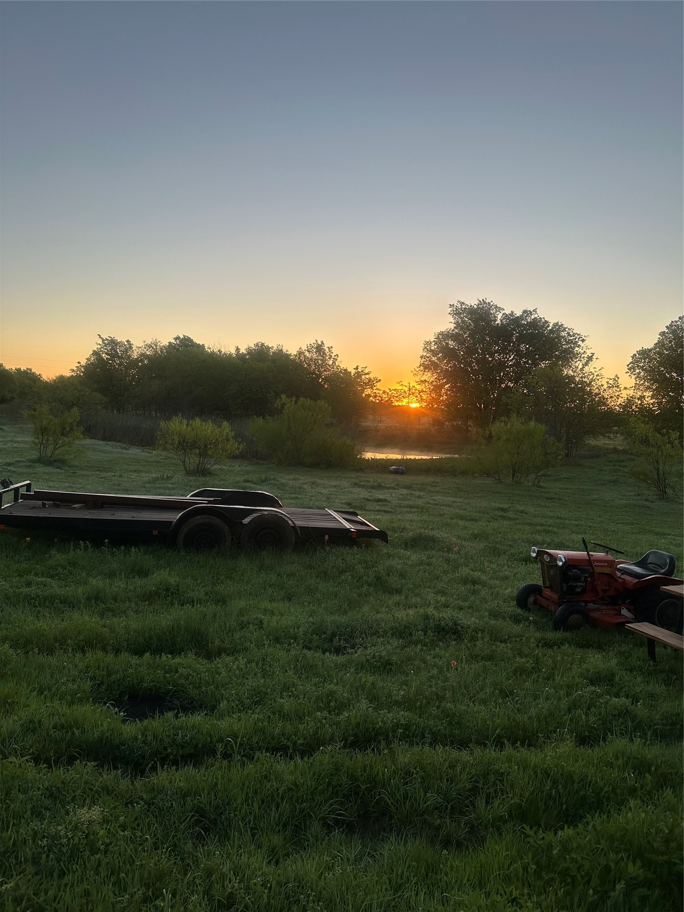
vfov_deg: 71.6
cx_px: 342
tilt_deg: -4.0
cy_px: 456
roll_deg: -2.9
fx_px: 632
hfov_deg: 56.8
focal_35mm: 24
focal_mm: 6.86
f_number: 1.78
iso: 80
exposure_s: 1/864
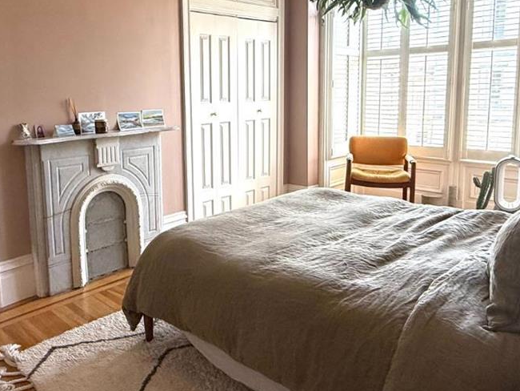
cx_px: 187
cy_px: 147
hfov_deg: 57.4
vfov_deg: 45.1
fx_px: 466
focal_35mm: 31
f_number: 2.2
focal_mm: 2.22
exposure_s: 1/99
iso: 200
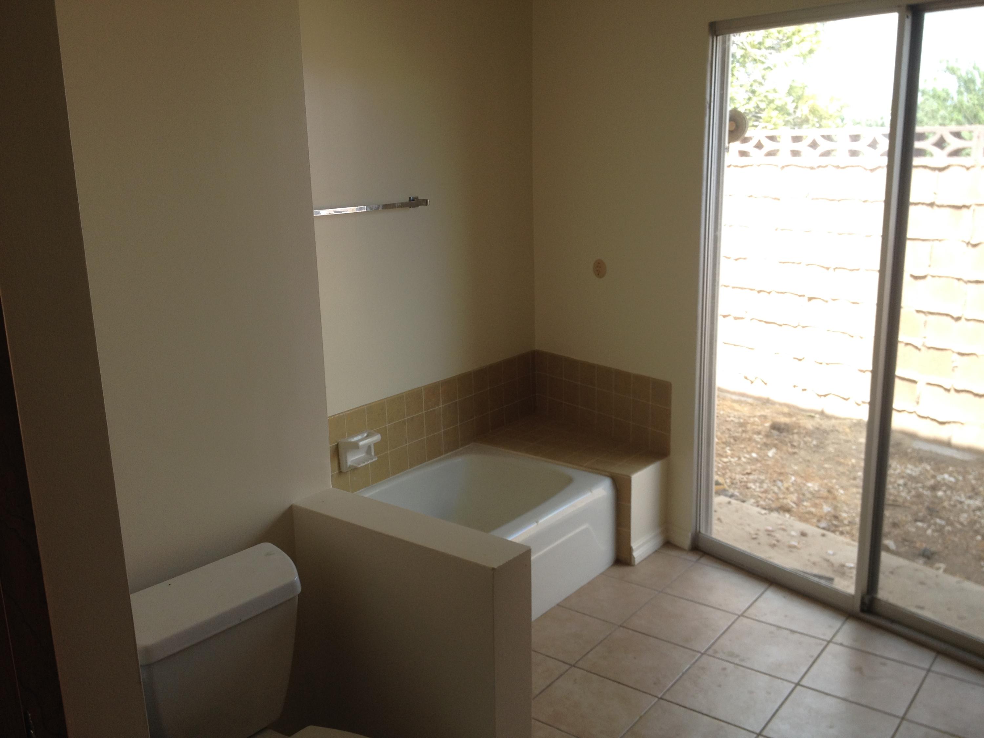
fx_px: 995
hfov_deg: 52.6
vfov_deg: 40.7
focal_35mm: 35
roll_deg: +1.4
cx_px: 492
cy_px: 369
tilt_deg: -14.2
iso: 50
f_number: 2.4
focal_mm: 4.28
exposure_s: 1/178
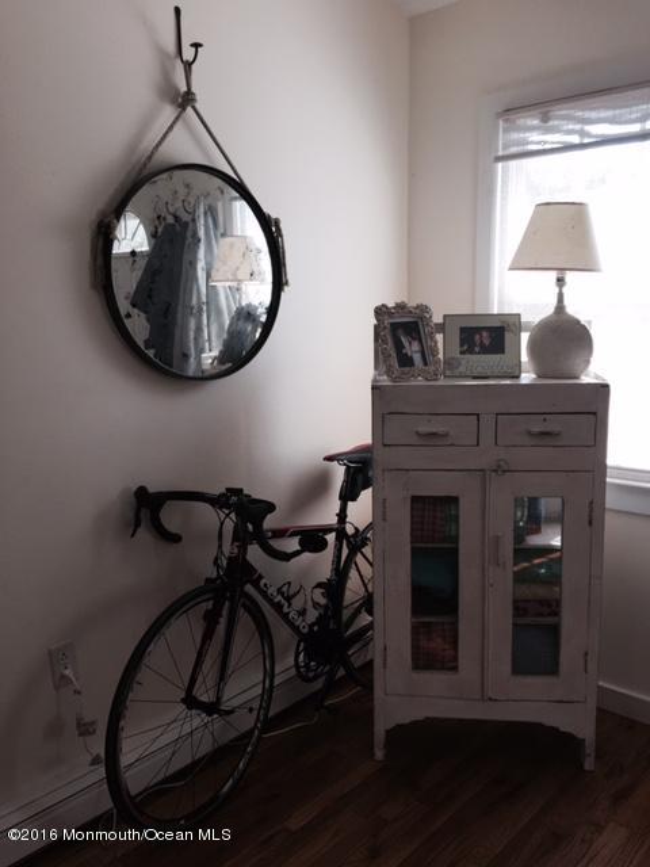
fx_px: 726
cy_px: 434
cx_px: 325
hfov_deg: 48.2
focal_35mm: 29
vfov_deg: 61.7
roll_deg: +2.0
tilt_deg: -8.9
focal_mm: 4.15
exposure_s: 1/60
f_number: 2.2
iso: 40
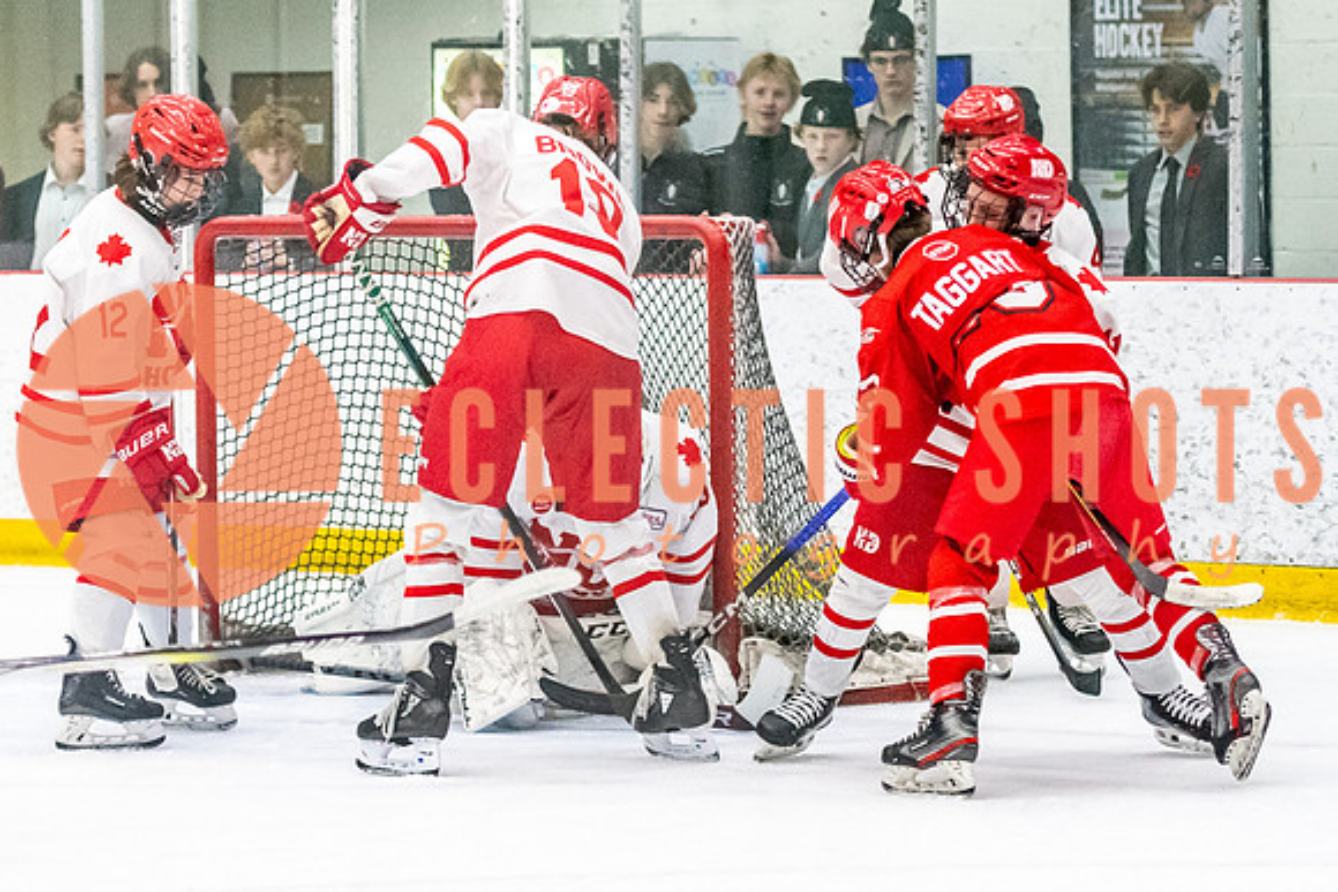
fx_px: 7241
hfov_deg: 10.6
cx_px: 832
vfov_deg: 7.1
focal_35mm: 195
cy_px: 449
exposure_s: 1/800
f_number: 2.8
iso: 4000
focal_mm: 80
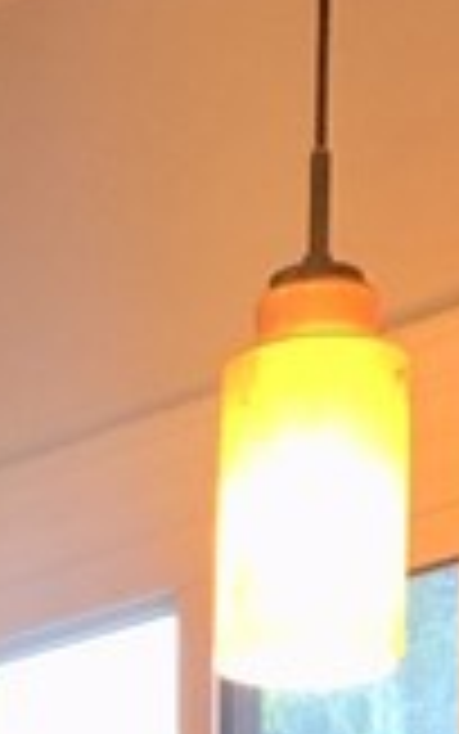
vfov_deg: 9.5
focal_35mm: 193
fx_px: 3859
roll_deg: -1.1
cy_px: 1810
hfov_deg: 6.6
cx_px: -459
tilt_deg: -0.4
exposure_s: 1/15
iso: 25
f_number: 2.2
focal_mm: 4.15
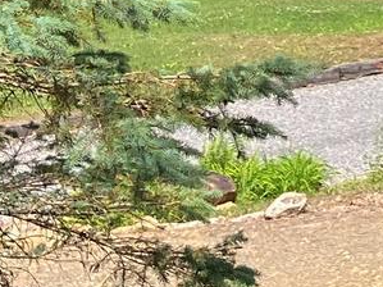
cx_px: 685
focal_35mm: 192
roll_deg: +0.9
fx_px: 2123
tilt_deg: +5.1
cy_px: -506
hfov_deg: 9.8
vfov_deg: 7.1
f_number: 1.8
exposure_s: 1/934
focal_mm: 3.99
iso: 32
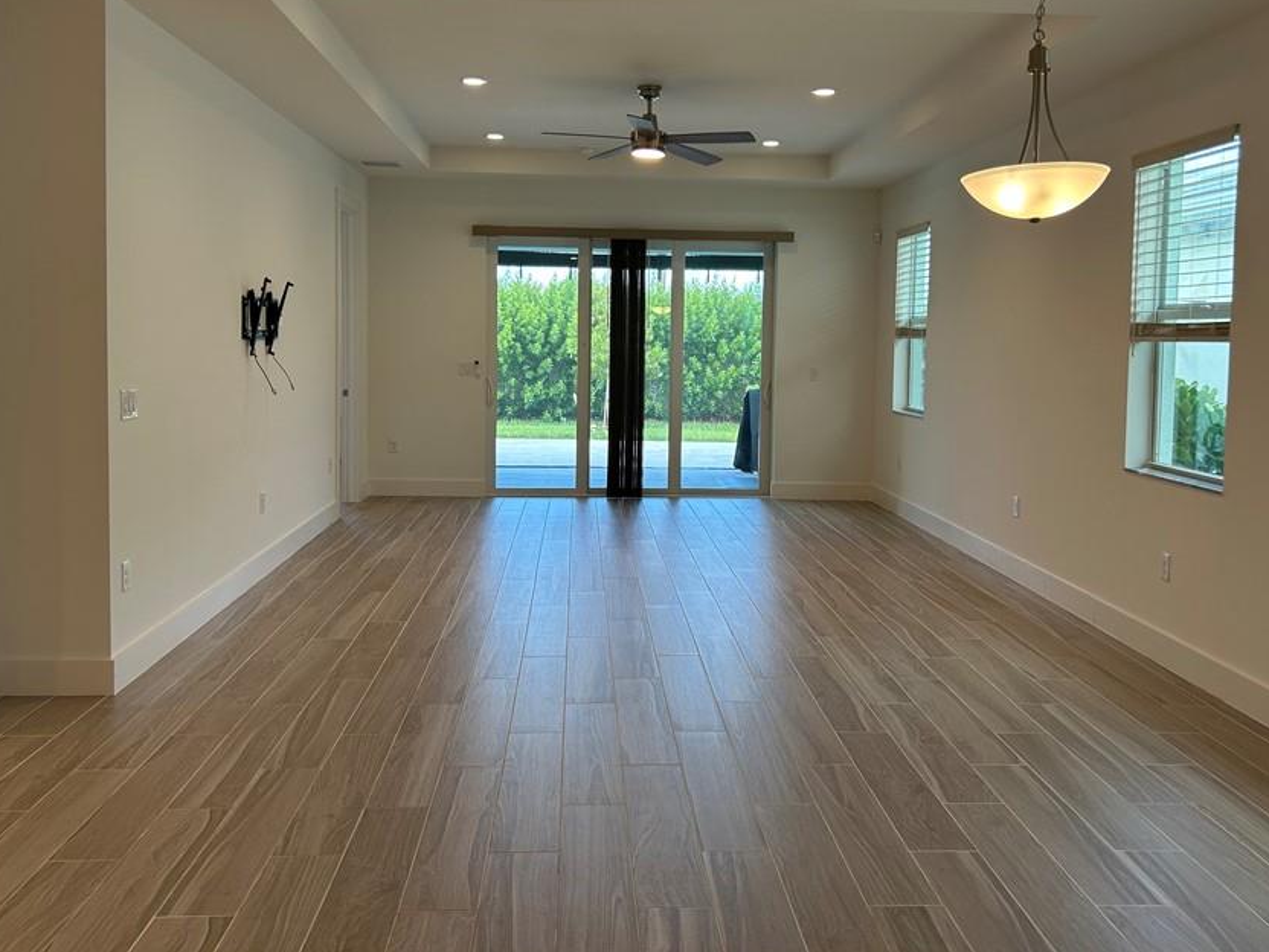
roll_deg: -0.6
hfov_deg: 56.8
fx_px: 1173
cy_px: 380
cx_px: 639
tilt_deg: -3.0
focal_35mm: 32
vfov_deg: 43.9
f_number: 1.5
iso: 50
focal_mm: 5.7
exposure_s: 1/120
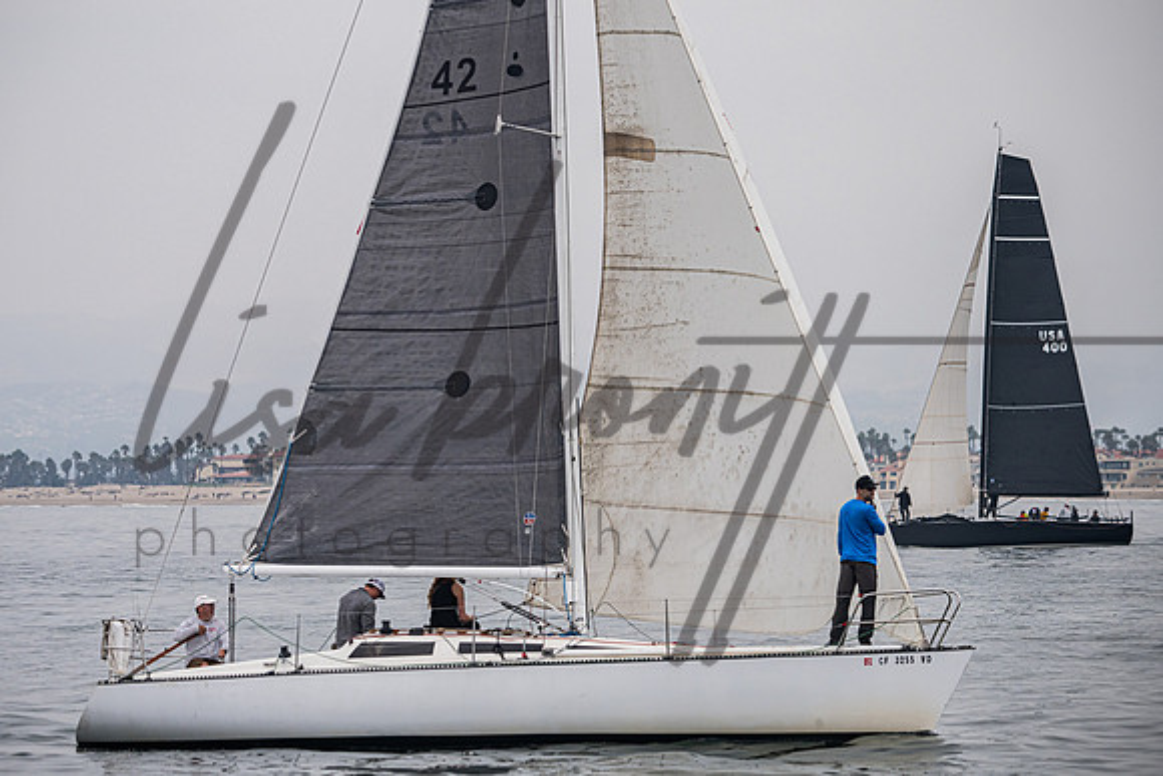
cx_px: 495
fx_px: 7046
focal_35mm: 218
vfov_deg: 6.3
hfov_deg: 9.4
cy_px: 347
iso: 400
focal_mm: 185
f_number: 5.6
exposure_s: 1/4000
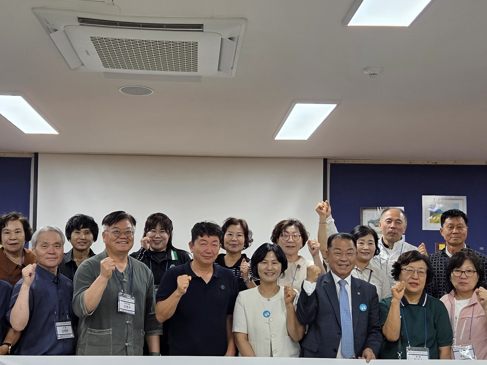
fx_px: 661
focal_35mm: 47
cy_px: 220
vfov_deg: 30.8
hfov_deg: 40.4
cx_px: 219
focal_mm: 5.4
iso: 125
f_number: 1.8
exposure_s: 1/180
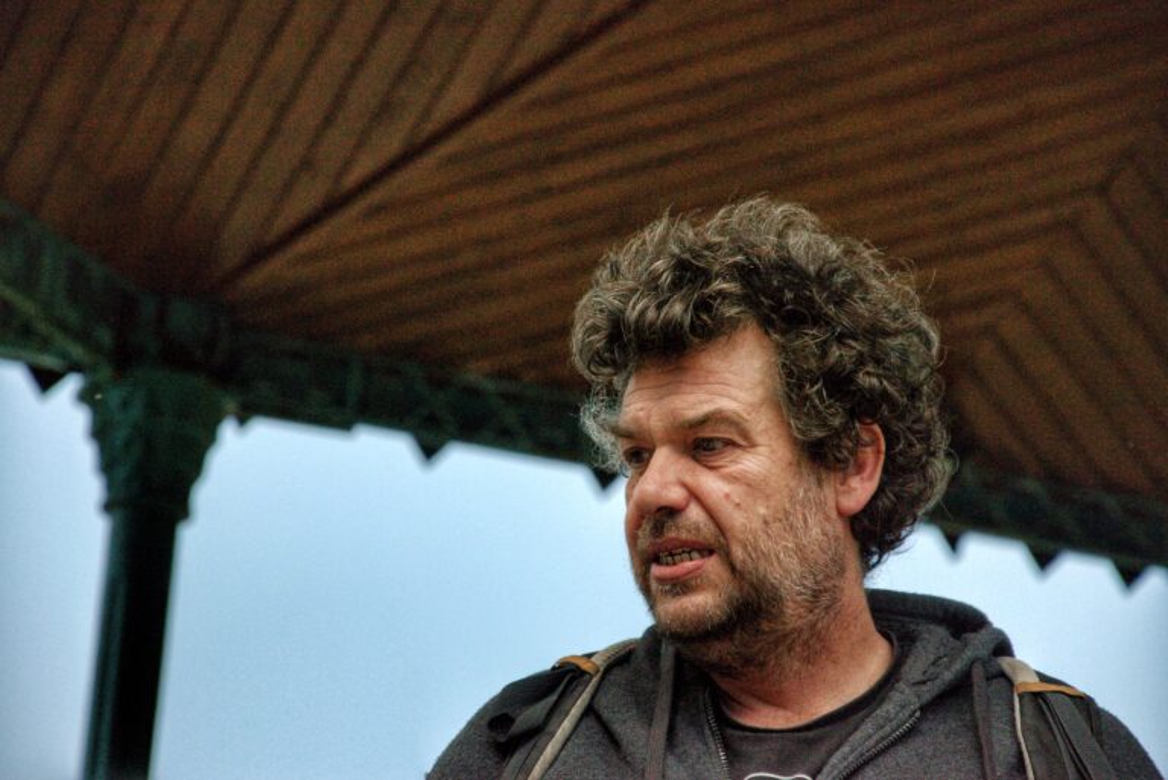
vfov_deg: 8.7
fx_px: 5113
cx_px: 584
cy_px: 390
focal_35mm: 158
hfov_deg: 13.0
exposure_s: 1/4000
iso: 400
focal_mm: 105
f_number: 5.6
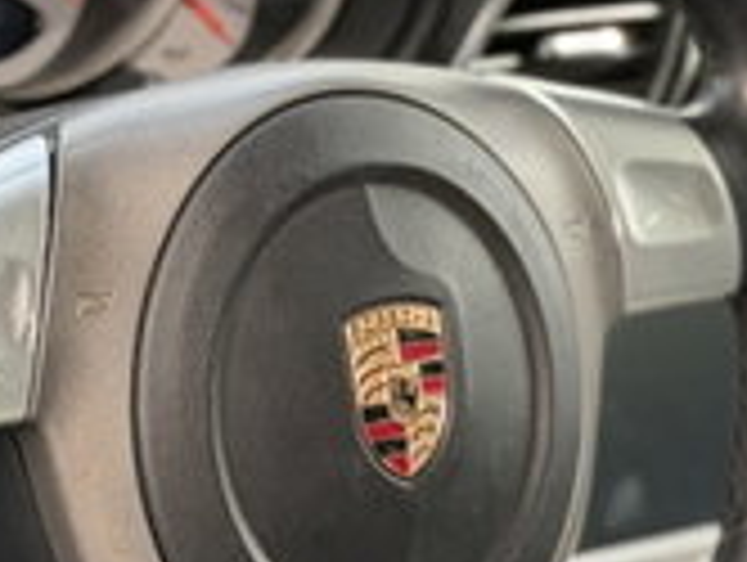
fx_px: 4798
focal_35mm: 222
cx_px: 256
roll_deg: -3.8
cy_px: 513
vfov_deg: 6.7
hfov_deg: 8.9
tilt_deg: -19.0
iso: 64
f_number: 1.78
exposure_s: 1/177
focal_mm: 6.76
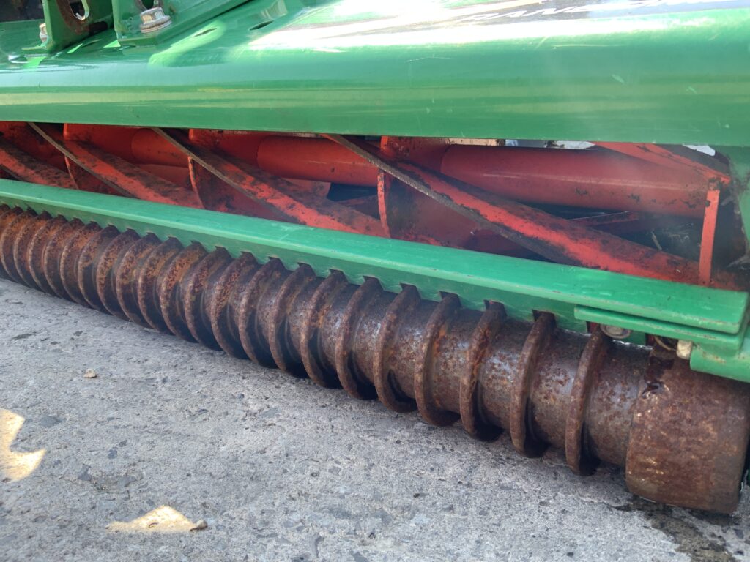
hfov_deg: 61.7
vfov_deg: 48.2
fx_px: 628
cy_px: 281
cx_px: 375
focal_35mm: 29
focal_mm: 3
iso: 20
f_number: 1.8
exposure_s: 1/122
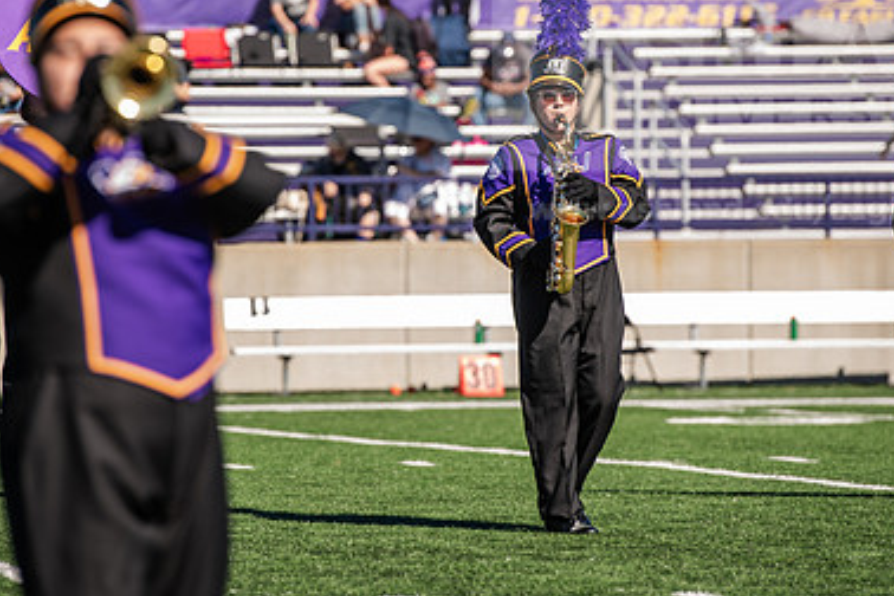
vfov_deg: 4.5
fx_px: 7623
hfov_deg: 6.7
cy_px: 259
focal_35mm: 307
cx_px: 421
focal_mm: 200
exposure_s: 1/320
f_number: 4
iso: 50
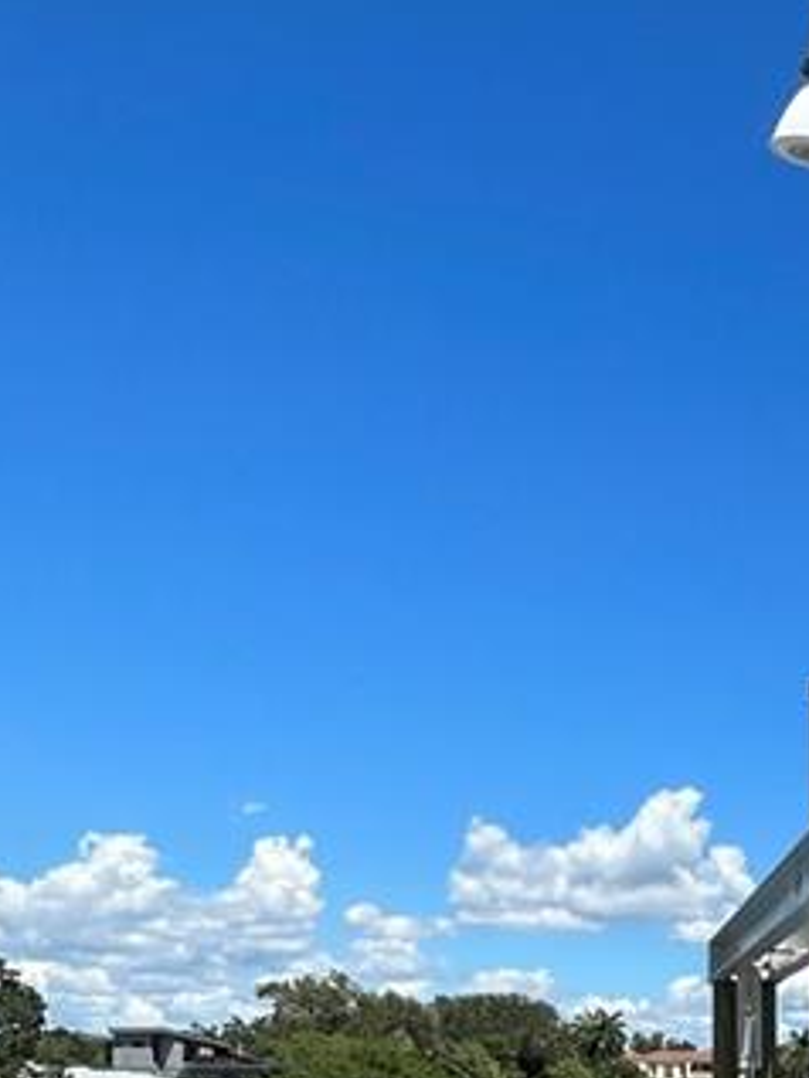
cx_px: 969
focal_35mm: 53
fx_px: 1650
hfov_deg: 24.9
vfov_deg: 33.2
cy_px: 1075
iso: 50
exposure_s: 1/2747
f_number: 2.2
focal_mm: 2.22
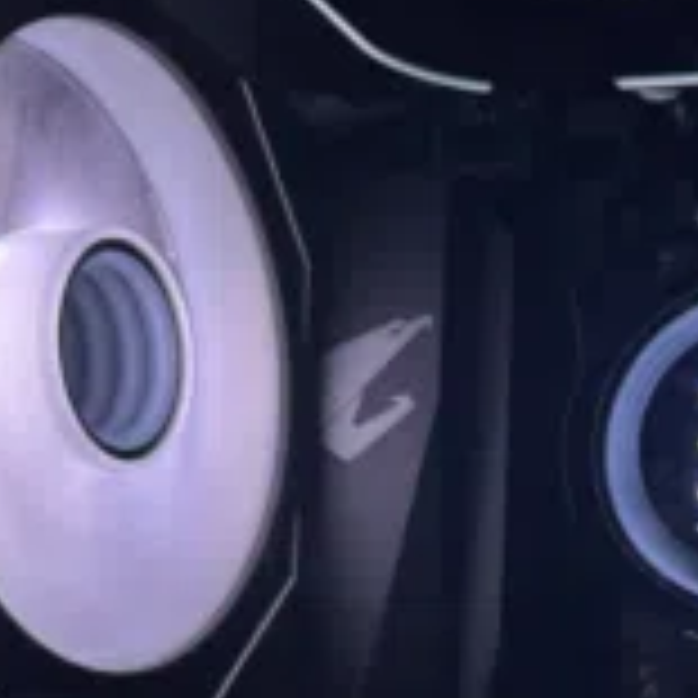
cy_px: 570
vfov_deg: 23.3
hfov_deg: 22.4
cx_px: 766
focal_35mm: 73
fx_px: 1665
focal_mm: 6.76
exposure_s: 1/30
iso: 1000
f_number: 1.78
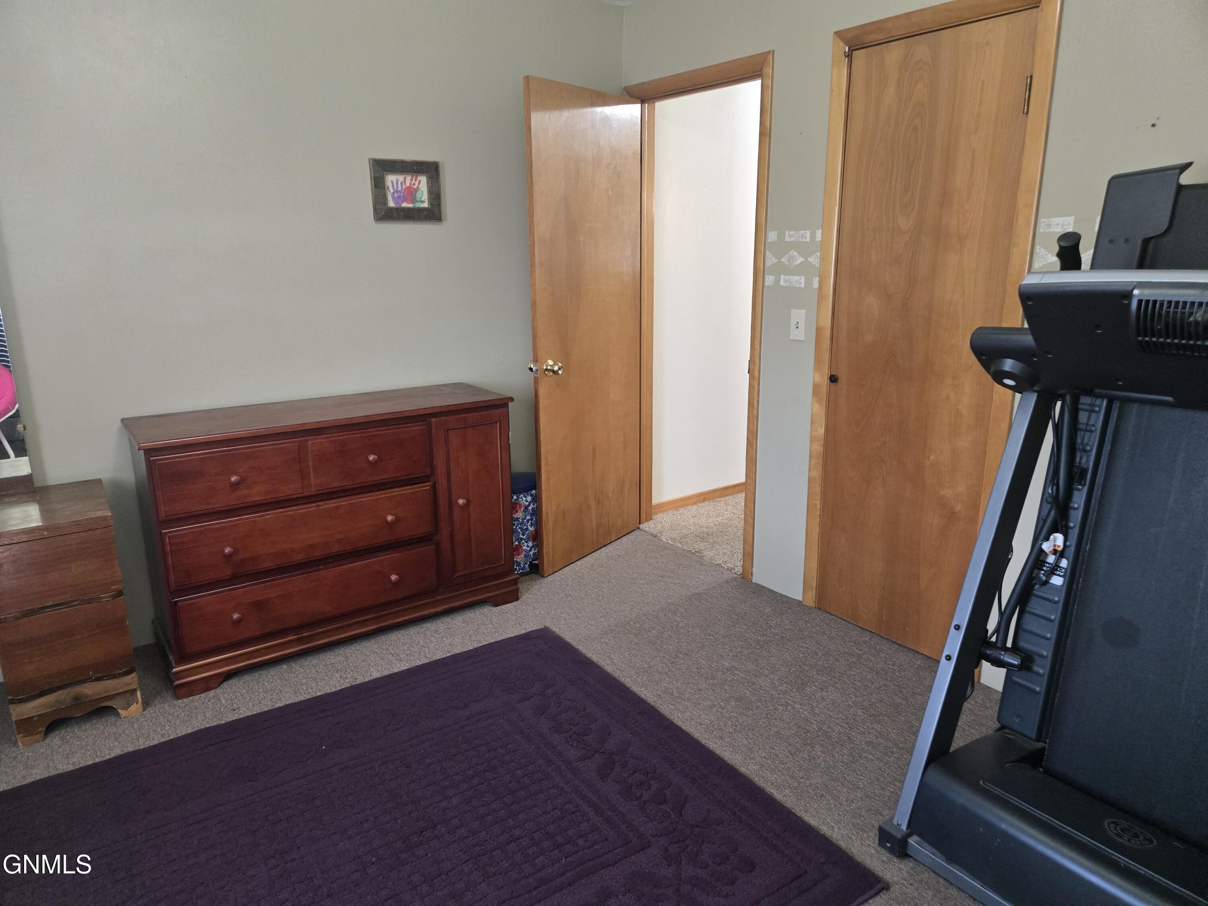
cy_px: 453
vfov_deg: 58.9
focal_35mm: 23
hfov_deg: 73.9
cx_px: 604
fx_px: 803
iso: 1000
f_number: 1.8
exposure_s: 1/120
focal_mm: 5.4
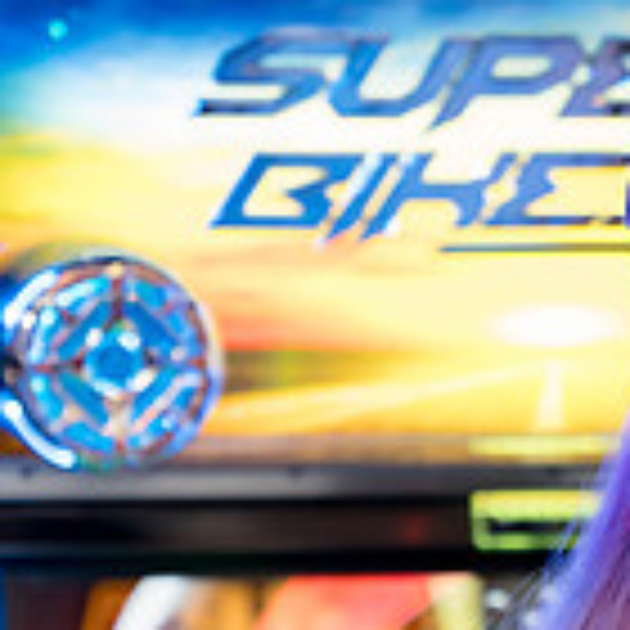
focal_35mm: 191
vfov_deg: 9.0
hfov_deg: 9.1
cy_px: 788
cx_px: 603
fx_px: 3933
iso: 2500
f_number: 2.8
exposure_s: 1/160
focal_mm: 70
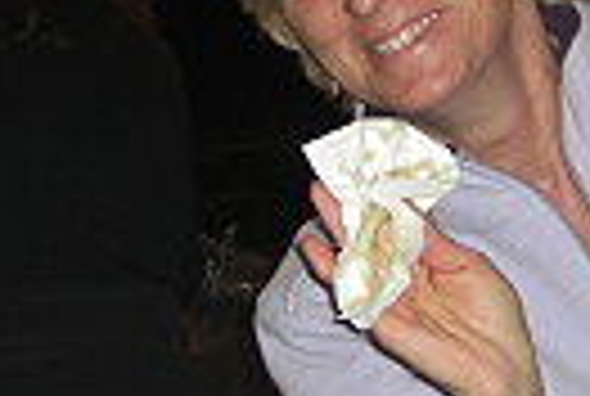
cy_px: -52
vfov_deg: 8.5
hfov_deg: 12.7
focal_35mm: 161
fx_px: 2645
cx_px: 327
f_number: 2.8
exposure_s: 1/60
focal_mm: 7.9
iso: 200
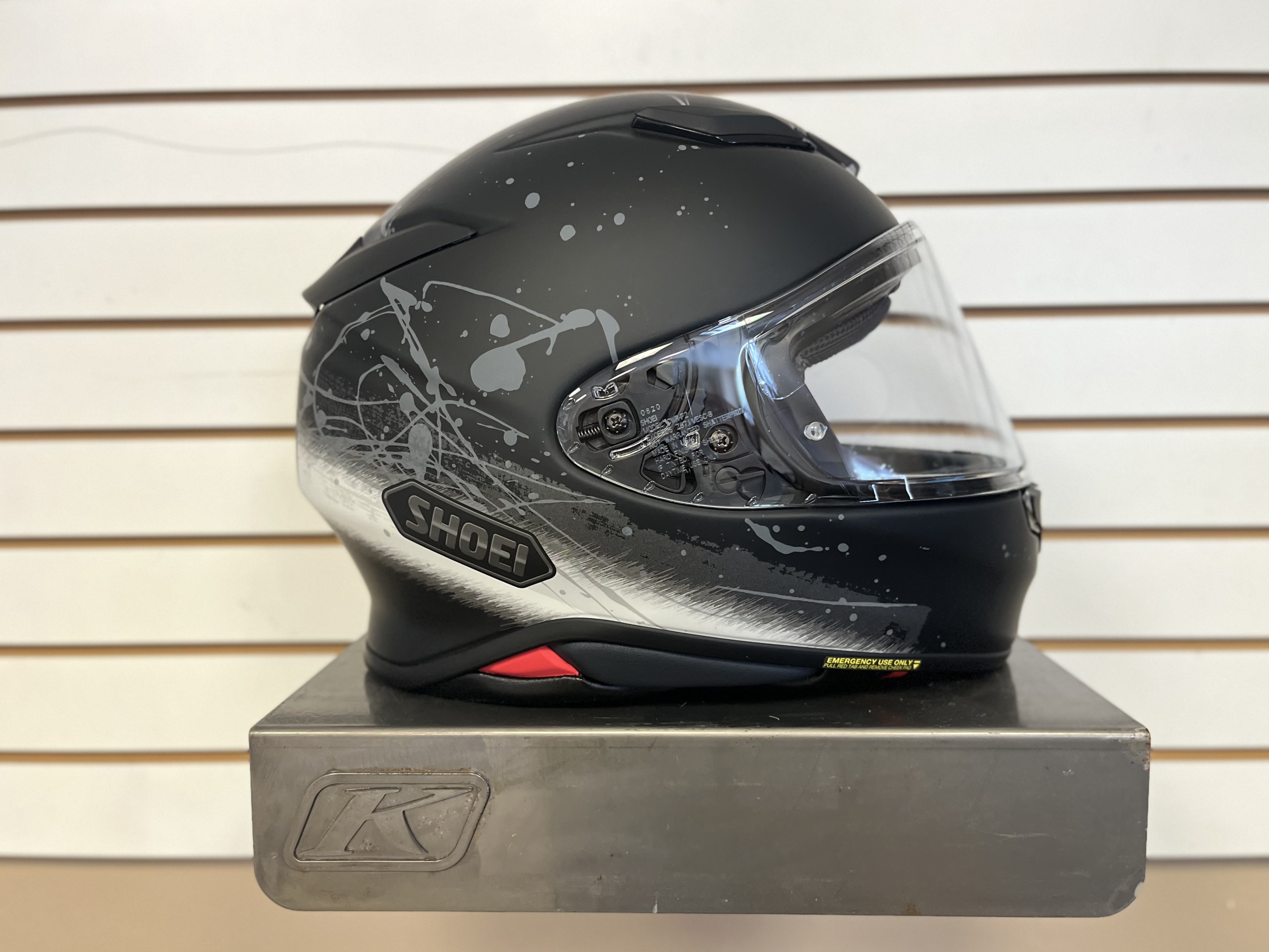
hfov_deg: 65.3
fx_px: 990
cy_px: 468
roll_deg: +1.6
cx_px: 646
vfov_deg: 51.3
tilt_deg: -4.9
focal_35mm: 27
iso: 400
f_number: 1.6
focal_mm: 5.1
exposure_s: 1/60
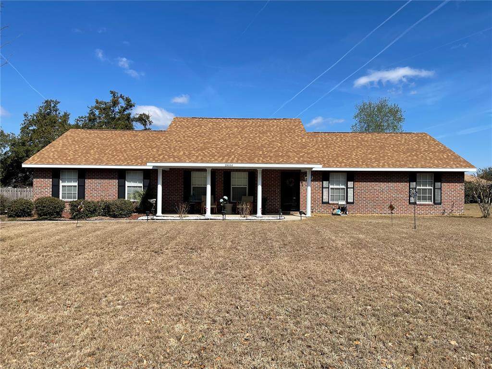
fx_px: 355
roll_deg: -0.4
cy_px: 184
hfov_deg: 69.4
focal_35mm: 25
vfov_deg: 54.9
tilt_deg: +0.0
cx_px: 246
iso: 32
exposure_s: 1/4202
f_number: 1.6
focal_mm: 5.1
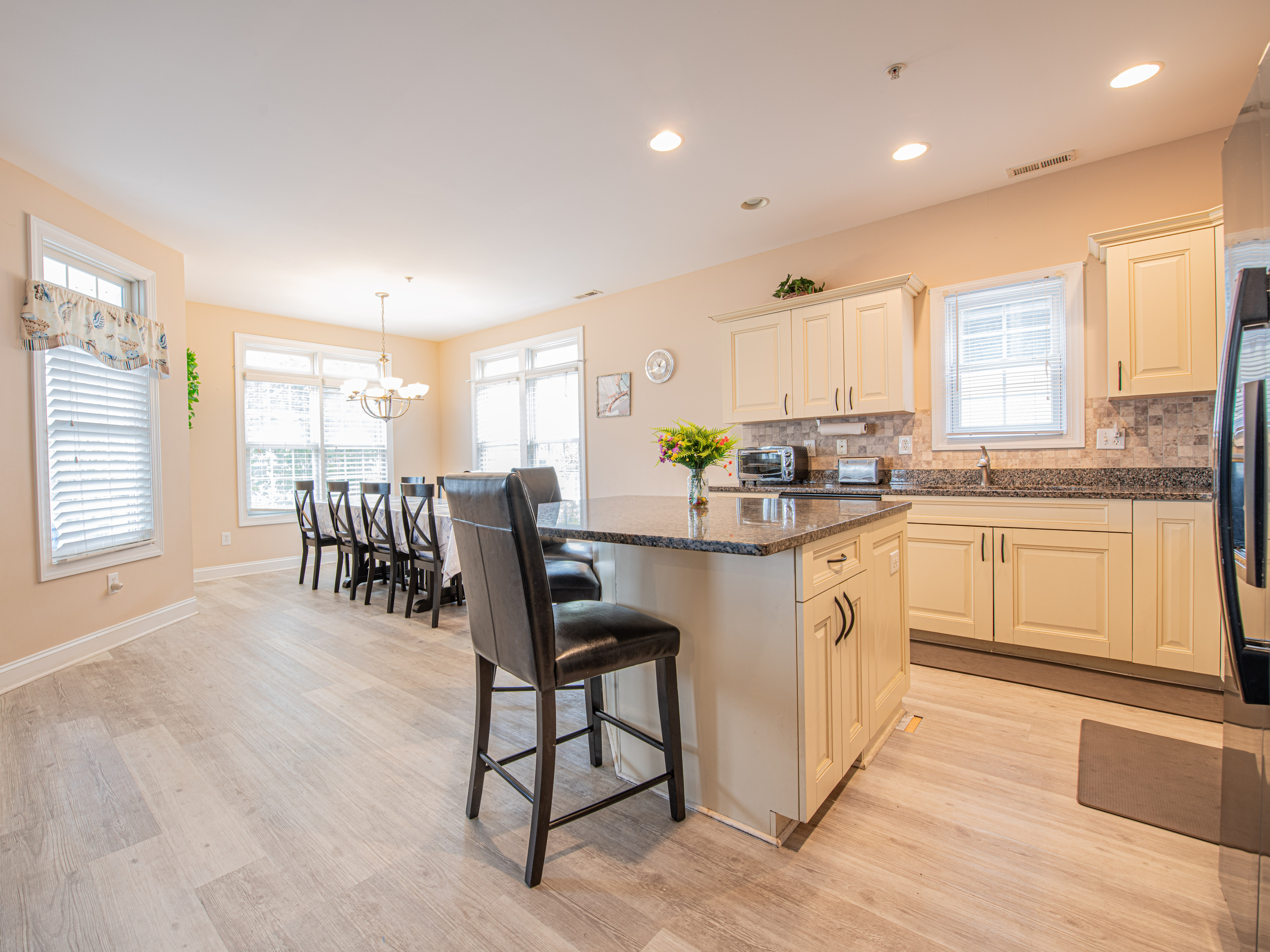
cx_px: 556
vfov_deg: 81.2
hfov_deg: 97.1
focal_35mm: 15
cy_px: 476
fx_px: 555
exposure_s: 2.5
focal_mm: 14
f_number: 9
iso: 64
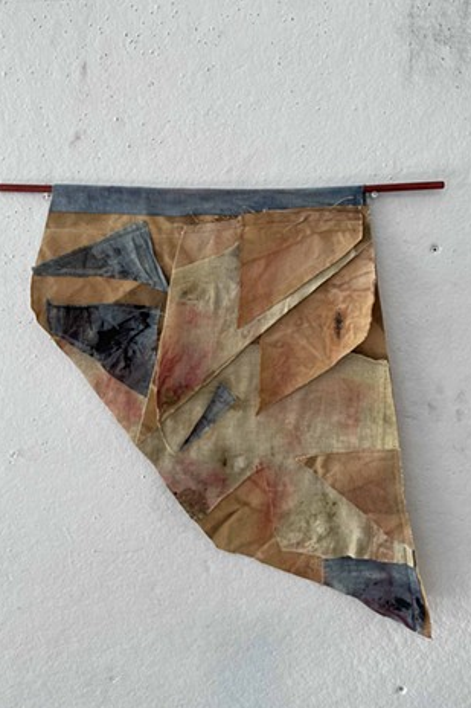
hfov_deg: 46.4
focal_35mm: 28
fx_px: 550
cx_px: 241
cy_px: 354
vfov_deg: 65.5
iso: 80
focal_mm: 4.2
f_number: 1.6
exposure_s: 1/120
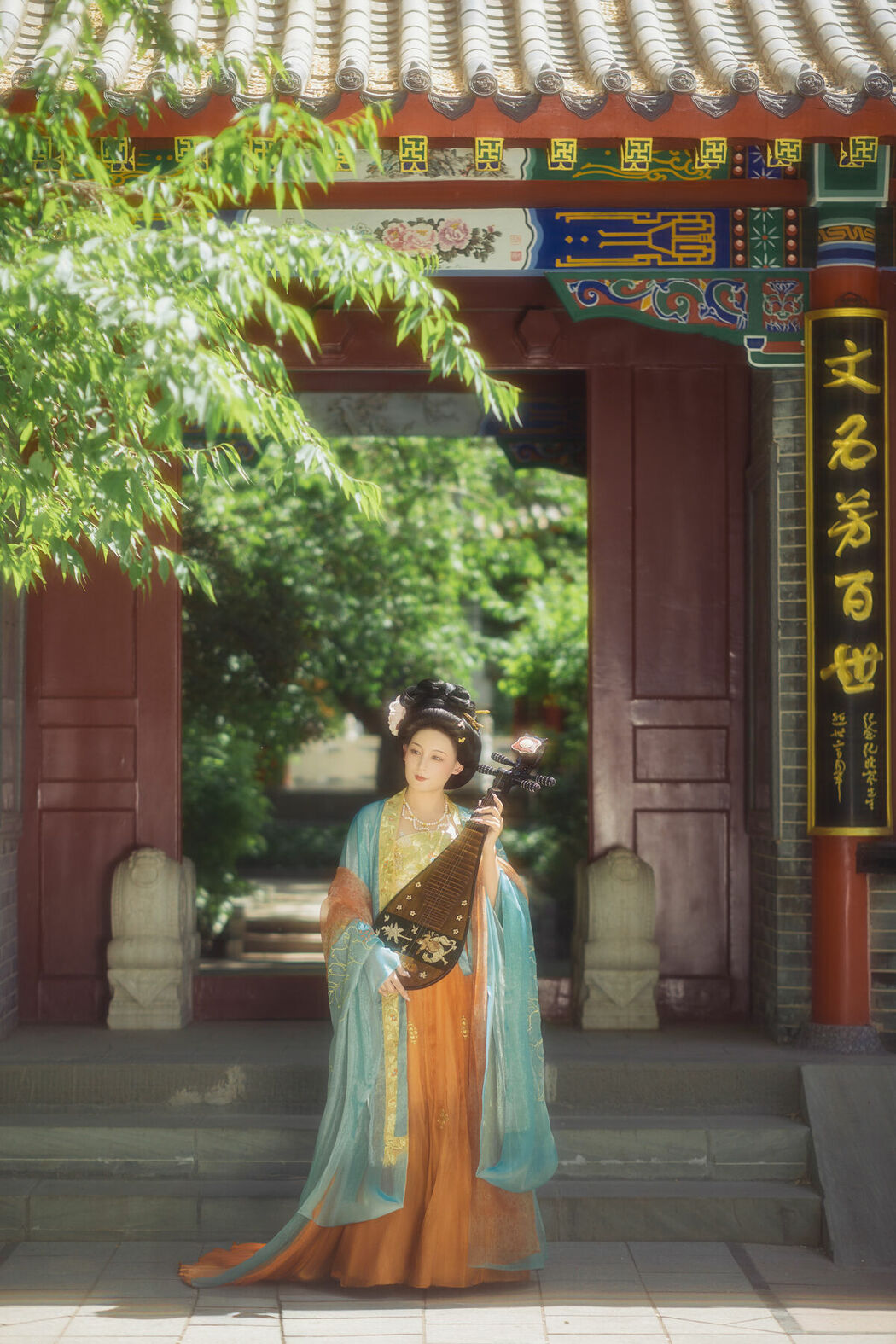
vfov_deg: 23.9
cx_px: 448
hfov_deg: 16.1
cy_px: 672
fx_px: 3173
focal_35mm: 85
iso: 100
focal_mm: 85
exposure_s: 1/1250
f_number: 2
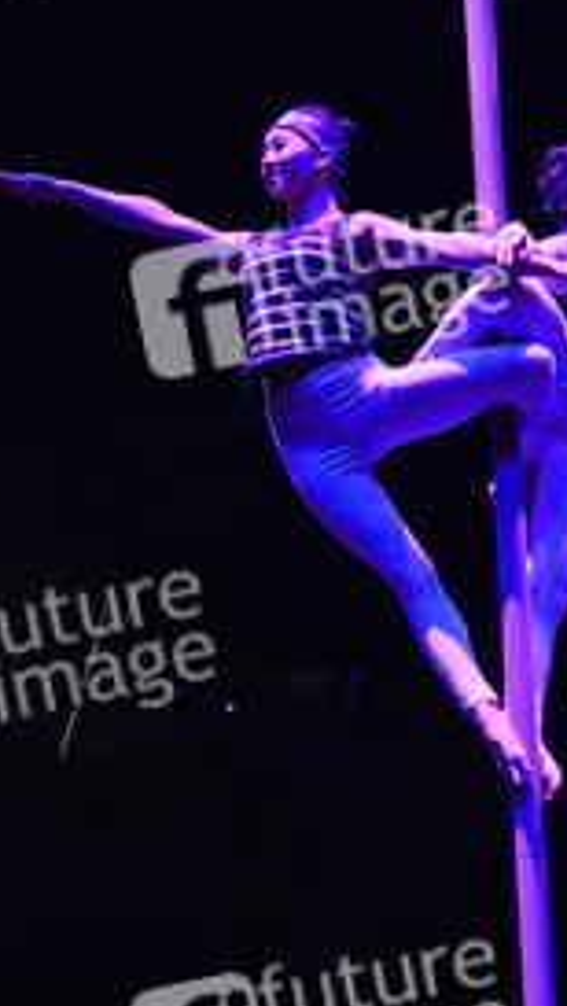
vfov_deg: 22.4
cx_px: 427
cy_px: 475
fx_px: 2534
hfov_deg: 12.7
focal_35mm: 95
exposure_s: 1/160
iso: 10000
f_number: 6.3
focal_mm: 62
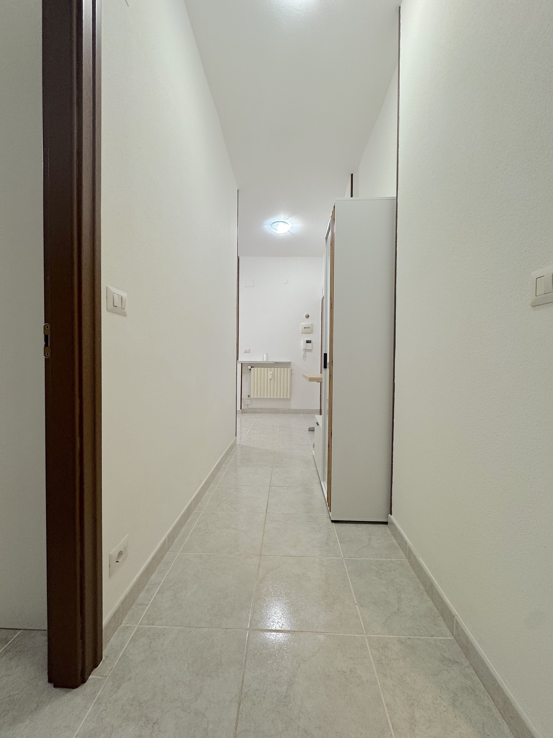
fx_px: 298
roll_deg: +0.1
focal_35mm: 14
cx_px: 276
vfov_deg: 102.1
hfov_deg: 85.7
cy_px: 369
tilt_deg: -0.8
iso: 160
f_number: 2.2
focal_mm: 2.22
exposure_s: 1/50
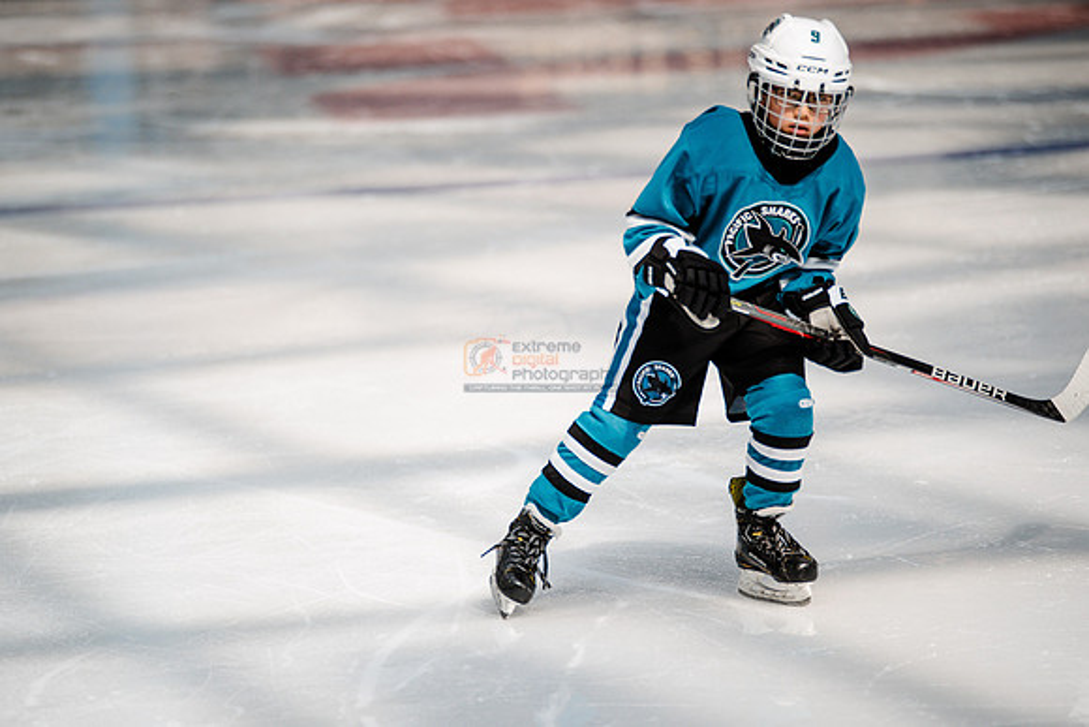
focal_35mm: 234
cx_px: 544
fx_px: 7080
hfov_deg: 8.8
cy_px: 364
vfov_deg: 5.9
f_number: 3.2
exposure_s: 1/3200
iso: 1250
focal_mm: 234
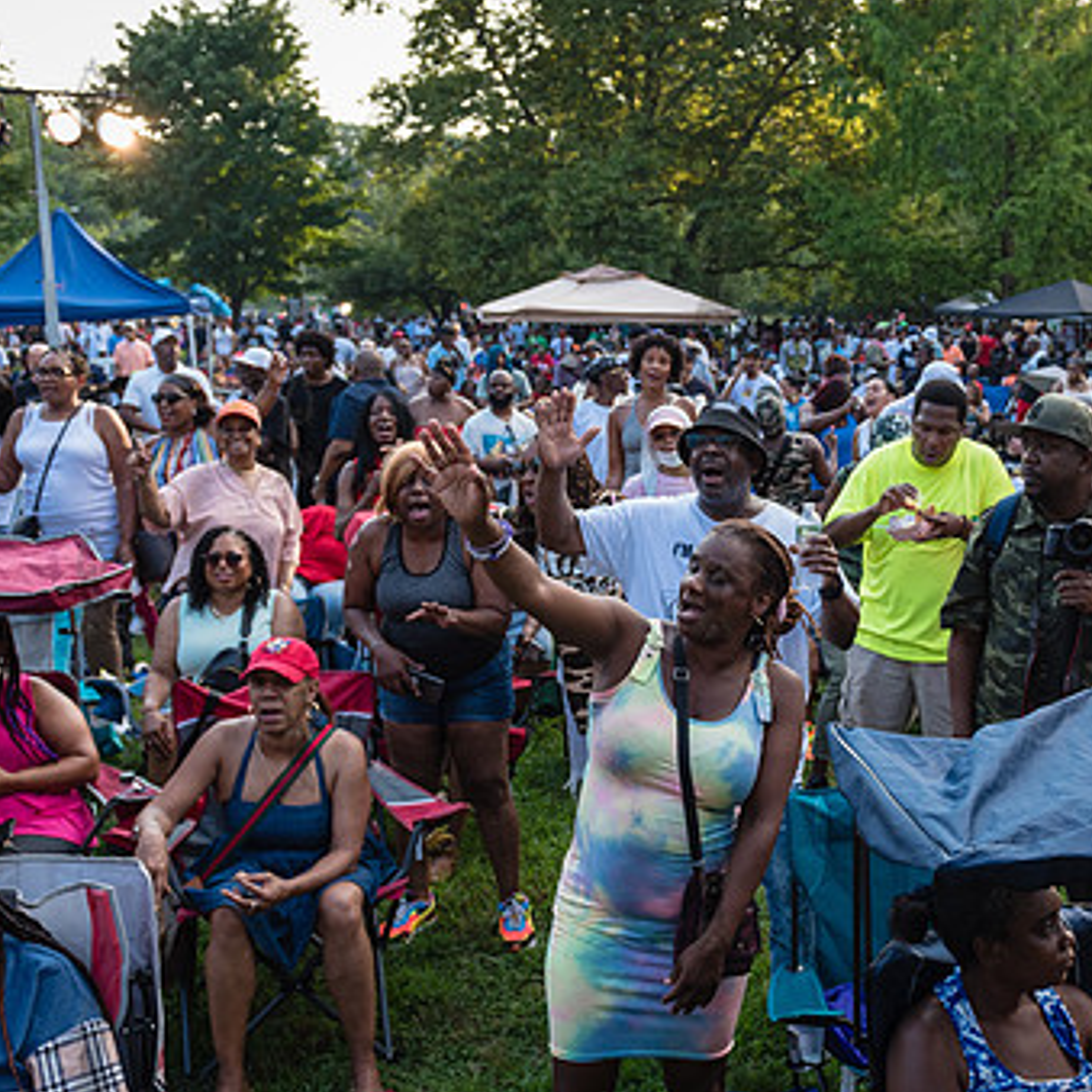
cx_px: 790
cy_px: 589
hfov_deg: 40.9
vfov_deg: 41.8
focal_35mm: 40
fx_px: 1428
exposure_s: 1/500
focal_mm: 24
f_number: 3.5
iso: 500
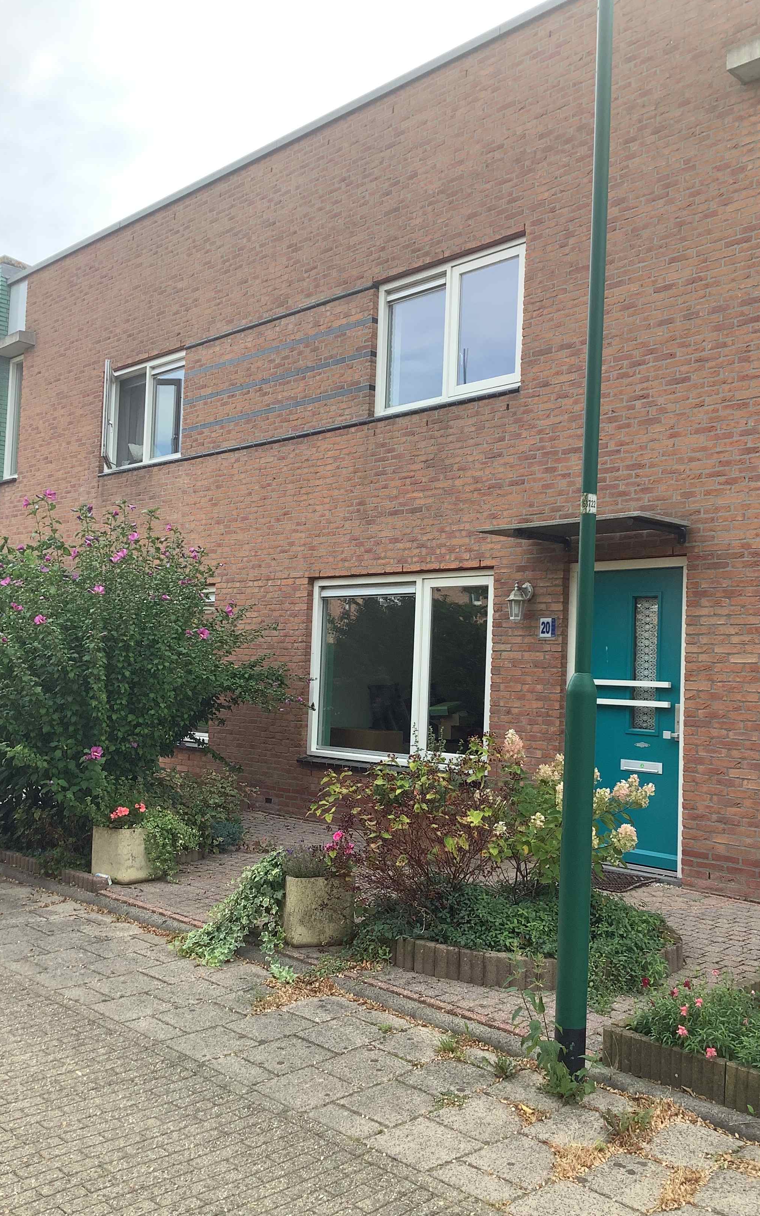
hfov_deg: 38.3
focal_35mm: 33
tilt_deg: +3.4
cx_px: 414
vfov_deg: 58.1
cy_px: 607
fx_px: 1094
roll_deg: -2.5
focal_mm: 3.3
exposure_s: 1/199
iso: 25
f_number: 2.4
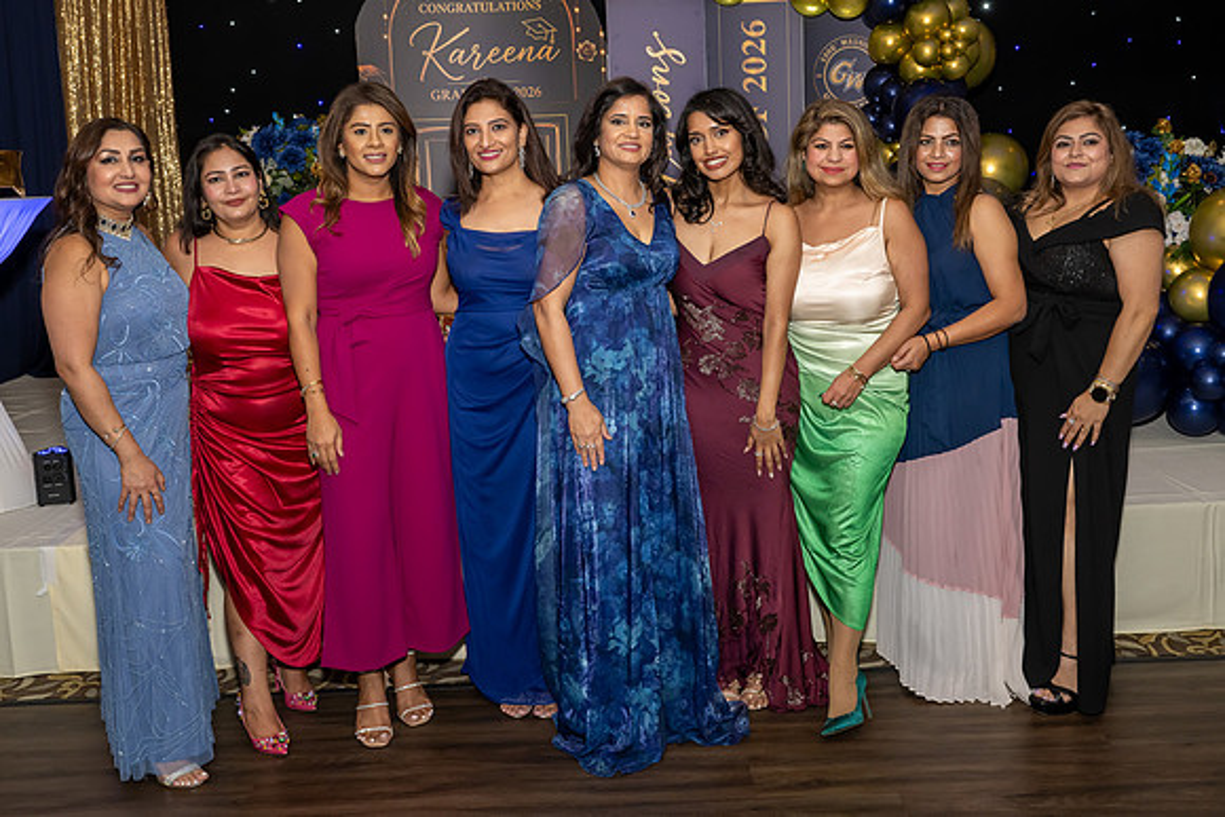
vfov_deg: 37.2
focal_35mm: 36
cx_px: 629
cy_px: 340
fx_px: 1212
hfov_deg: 53.6
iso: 1000
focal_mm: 29
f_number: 9
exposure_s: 1/250
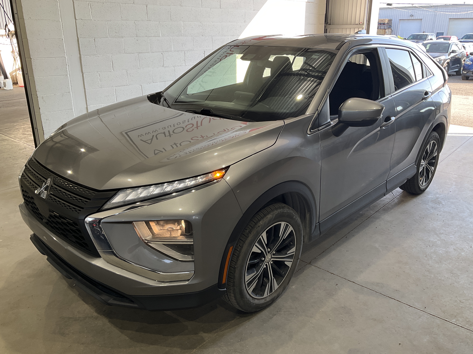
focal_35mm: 29
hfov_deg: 61.7
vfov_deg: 48.2
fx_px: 396
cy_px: 177
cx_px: 236
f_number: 1.8
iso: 32
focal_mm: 3
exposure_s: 1/112
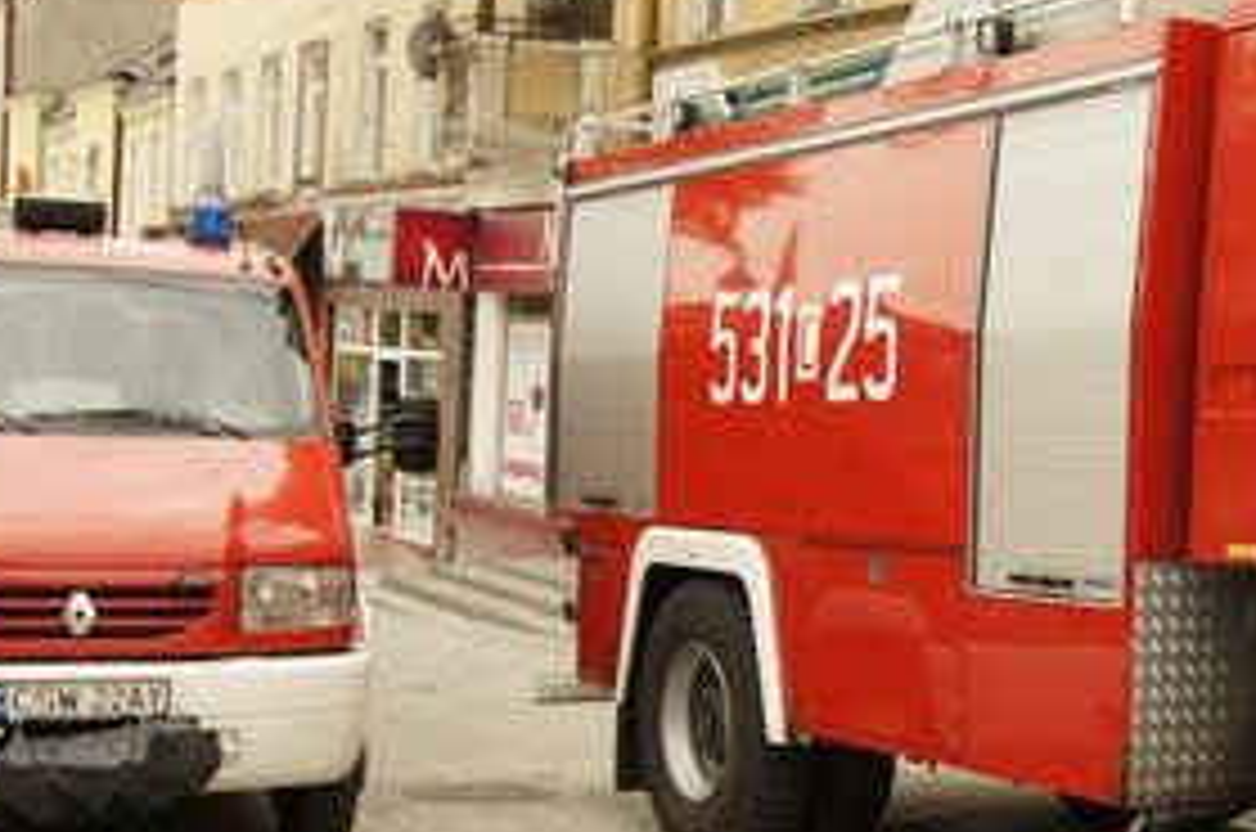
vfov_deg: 21.4
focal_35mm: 63
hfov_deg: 30.3
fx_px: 2194
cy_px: 580
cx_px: 1179
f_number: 6.3
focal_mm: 18
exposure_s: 1/60
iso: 100
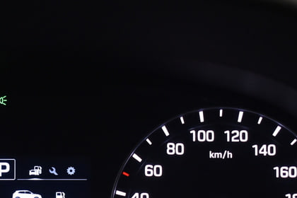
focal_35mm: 103
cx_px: 35
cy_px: 207
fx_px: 850
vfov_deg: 13.1
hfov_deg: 19.5
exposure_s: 1/50
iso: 1600
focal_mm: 32
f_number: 4.5
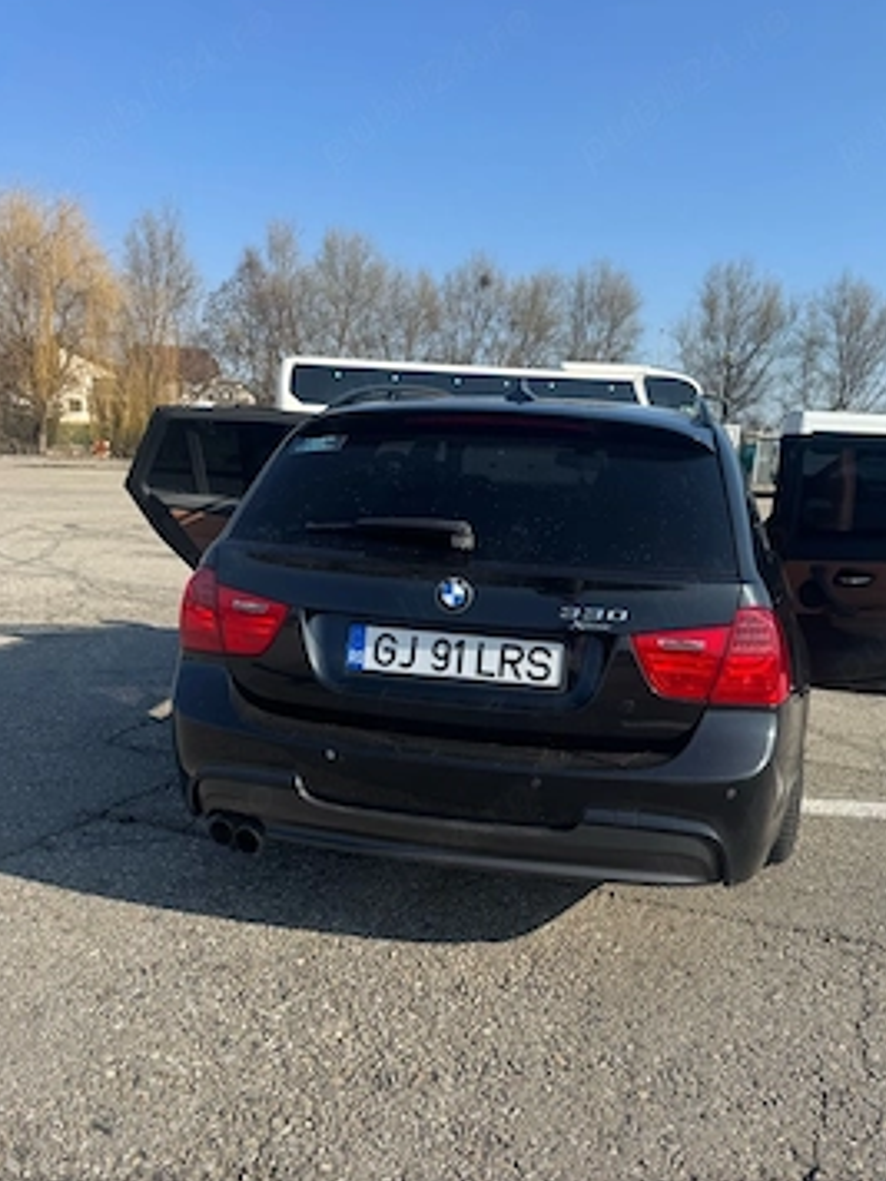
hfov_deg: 51.3
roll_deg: -2.4
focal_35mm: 27
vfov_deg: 65.2
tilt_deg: -11.7
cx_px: 491
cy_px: 644
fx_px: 921
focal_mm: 6.76
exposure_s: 1/2833
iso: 80
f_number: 1.78
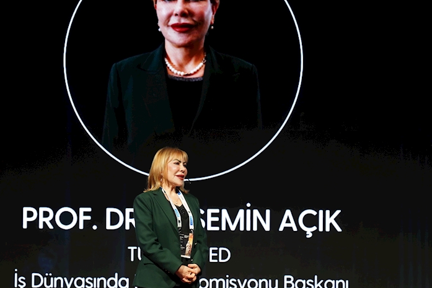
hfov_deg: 21.6
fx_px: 1131
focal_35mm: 94
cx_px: 174
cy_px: 211
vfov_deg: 14.5
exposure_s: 1/160
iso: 640
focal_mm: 54.7
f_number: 2.8
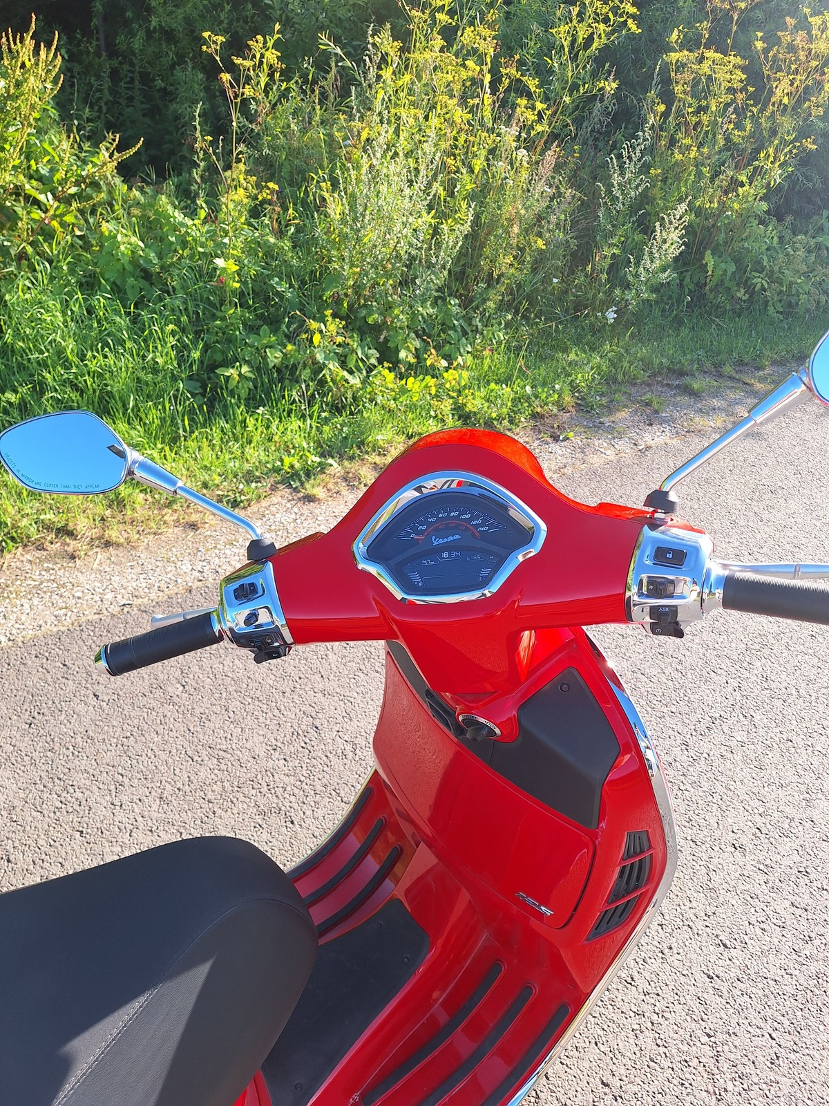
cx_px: 414
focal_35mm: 23
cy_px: 553
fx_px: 734
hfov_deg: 58.9
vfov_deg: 73.9
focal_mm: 5.54
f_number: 1.8
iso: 40
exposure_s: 1/626
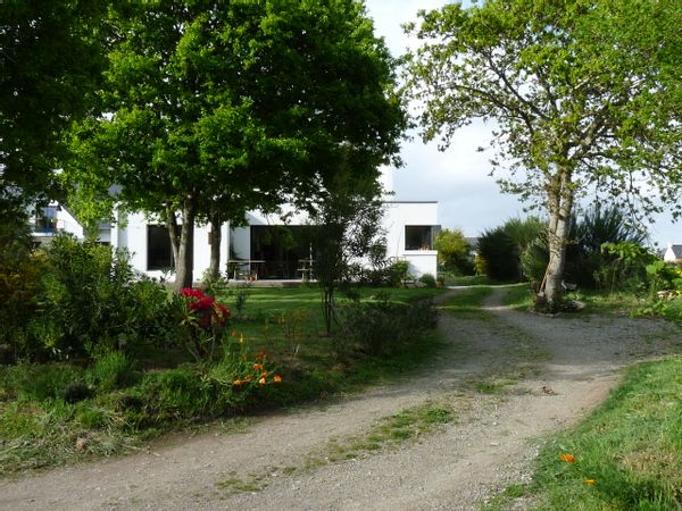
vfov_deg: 34.3
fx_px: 827
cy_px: 256
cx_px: 341
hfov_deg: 44.8
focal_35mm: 42
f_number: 5.6
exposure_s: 1/200
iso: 100
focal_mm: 5.4
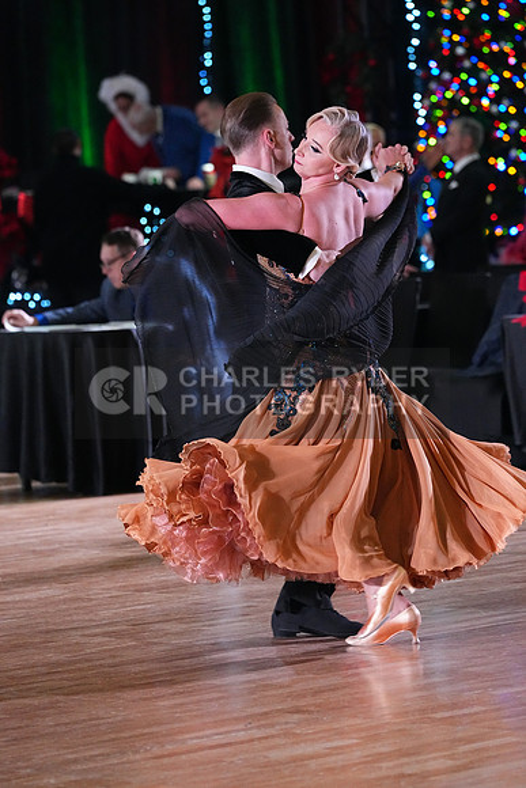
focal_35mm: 200
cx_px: 263
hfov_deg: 6.9
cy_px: 394
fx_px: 4380
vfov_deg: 10.3
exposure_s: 1/400
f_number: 5
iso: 10000
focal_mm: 200
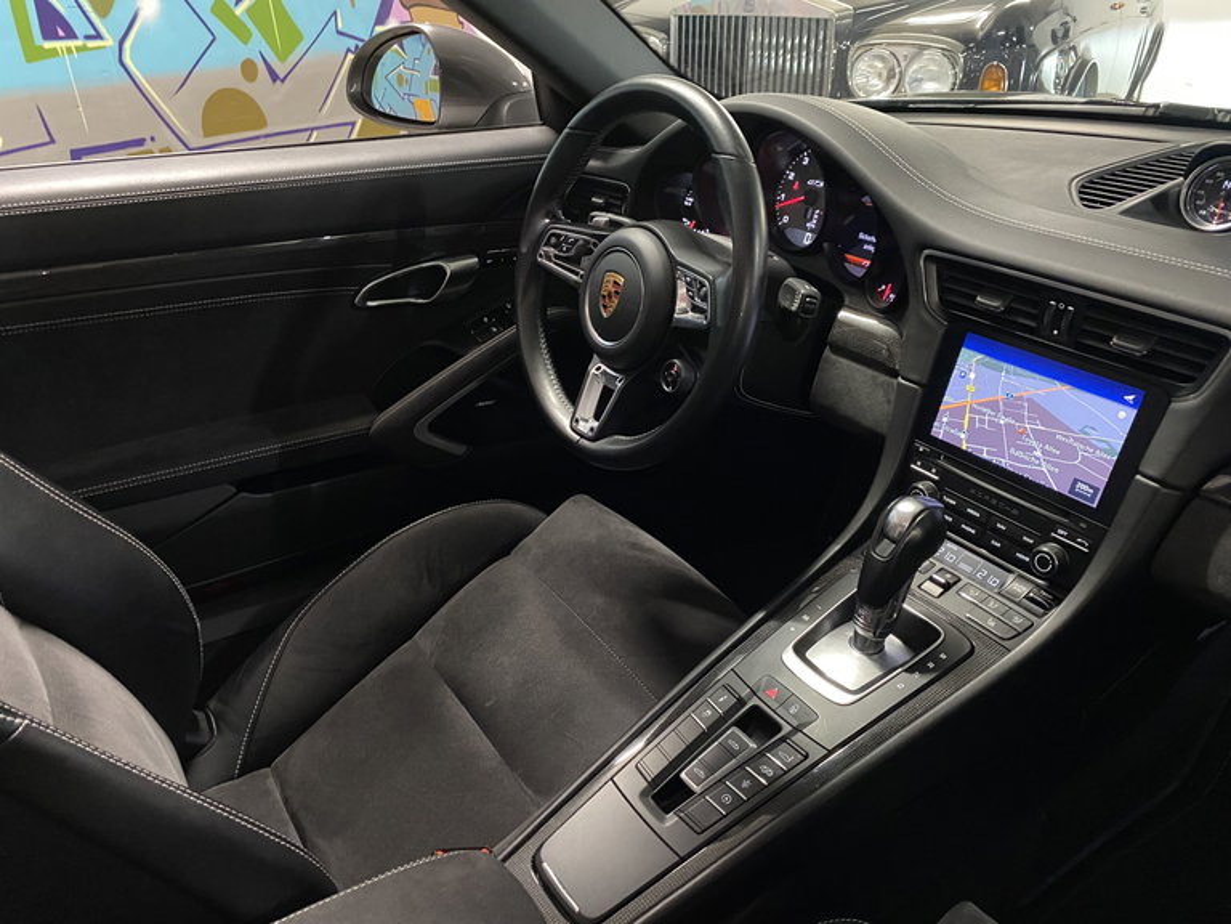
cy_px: 462
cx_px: 616
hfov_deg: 67.3
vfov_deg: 53.1
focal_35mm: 26
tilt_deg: -28.3
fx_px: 925
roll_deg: +2.0
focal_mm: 4.25
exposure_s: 1/25
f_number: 1.8
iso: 800
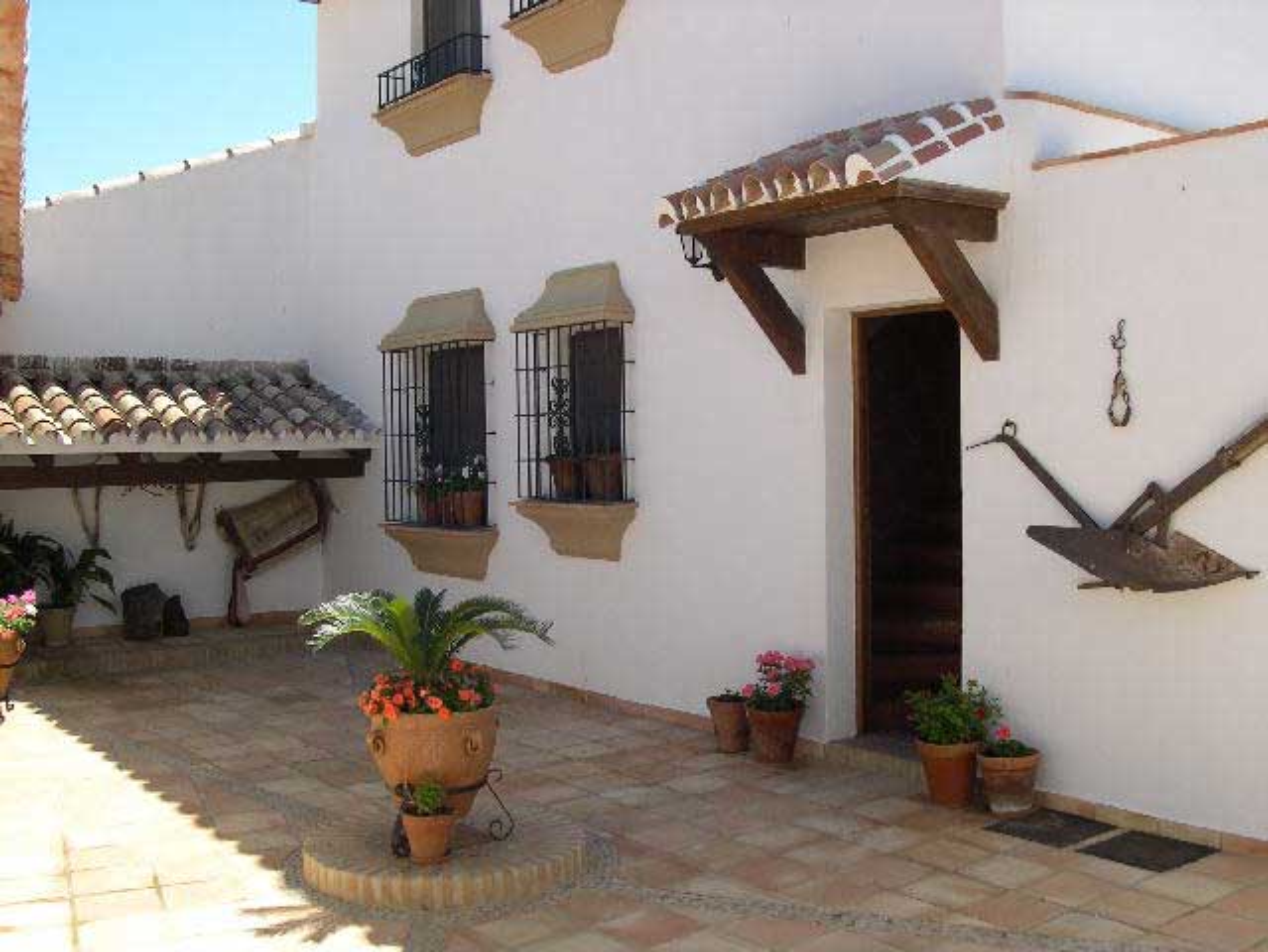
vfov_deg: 37.8
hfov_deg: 49.0
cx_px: 634
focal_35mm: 38
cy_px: 476
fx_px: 1393
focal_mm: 8
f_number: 7.6
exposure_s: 1/92.6
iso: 100
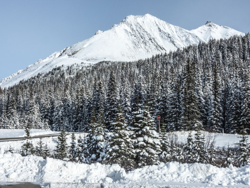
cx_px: 125
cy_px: 94
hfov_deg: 38.2
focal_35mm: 50
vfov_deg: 29.1
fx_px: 361
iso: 100
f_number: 7.1
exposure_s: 1/160
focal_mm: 8.9
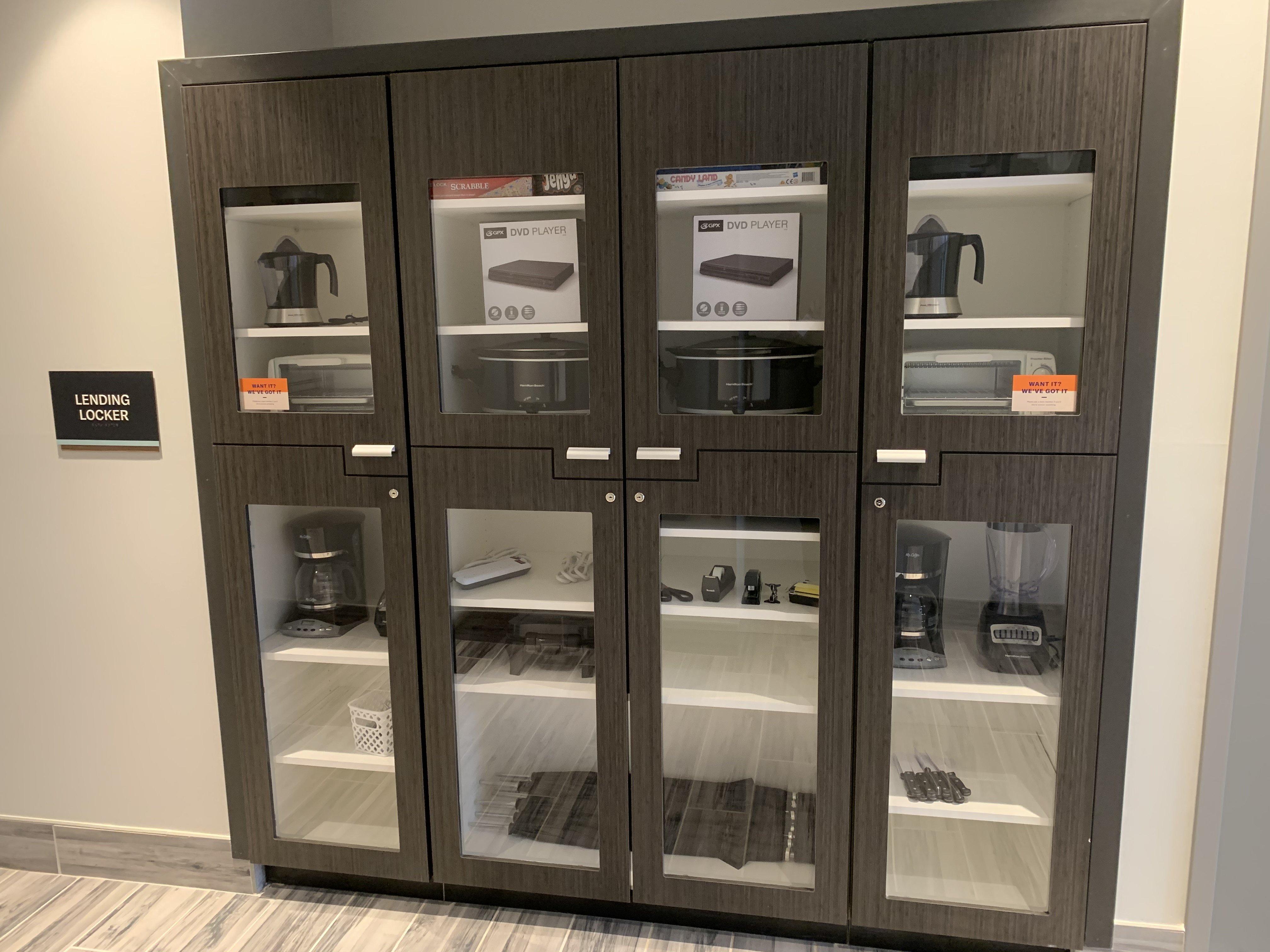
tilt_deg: -11.3
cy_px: 476
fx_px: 954
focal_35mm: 26
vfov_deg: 53.1
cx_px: 635
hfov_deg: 67.3
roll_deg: +0.7
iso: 250
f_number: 1.8
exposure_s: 1/60
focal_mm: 4.25
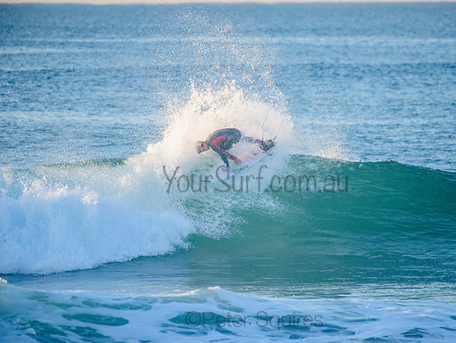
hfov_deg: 3.6
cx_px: 254
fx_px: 7168
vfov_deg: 2.7
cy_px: 172
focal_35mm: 544
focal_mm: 500
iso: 560
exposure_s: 1/1250
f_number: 5.6
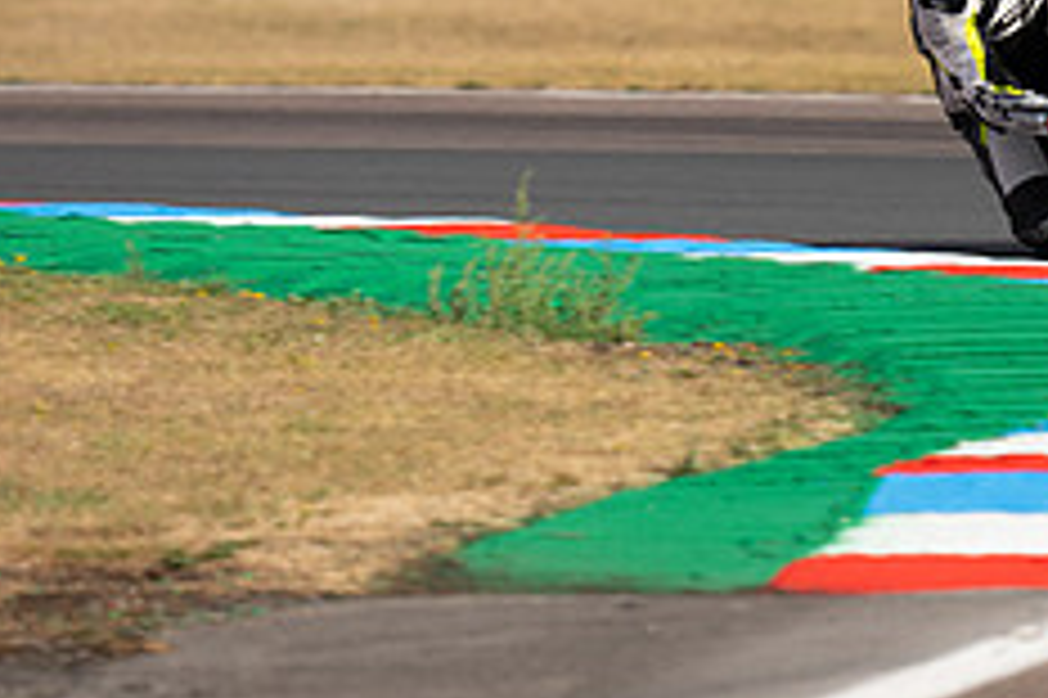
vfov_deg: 1.4
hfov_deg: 2.1
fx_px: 28973
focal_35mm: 996
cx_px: 1160
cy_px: 97
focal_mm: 400
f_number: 4.5
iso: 50
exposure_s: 1/500
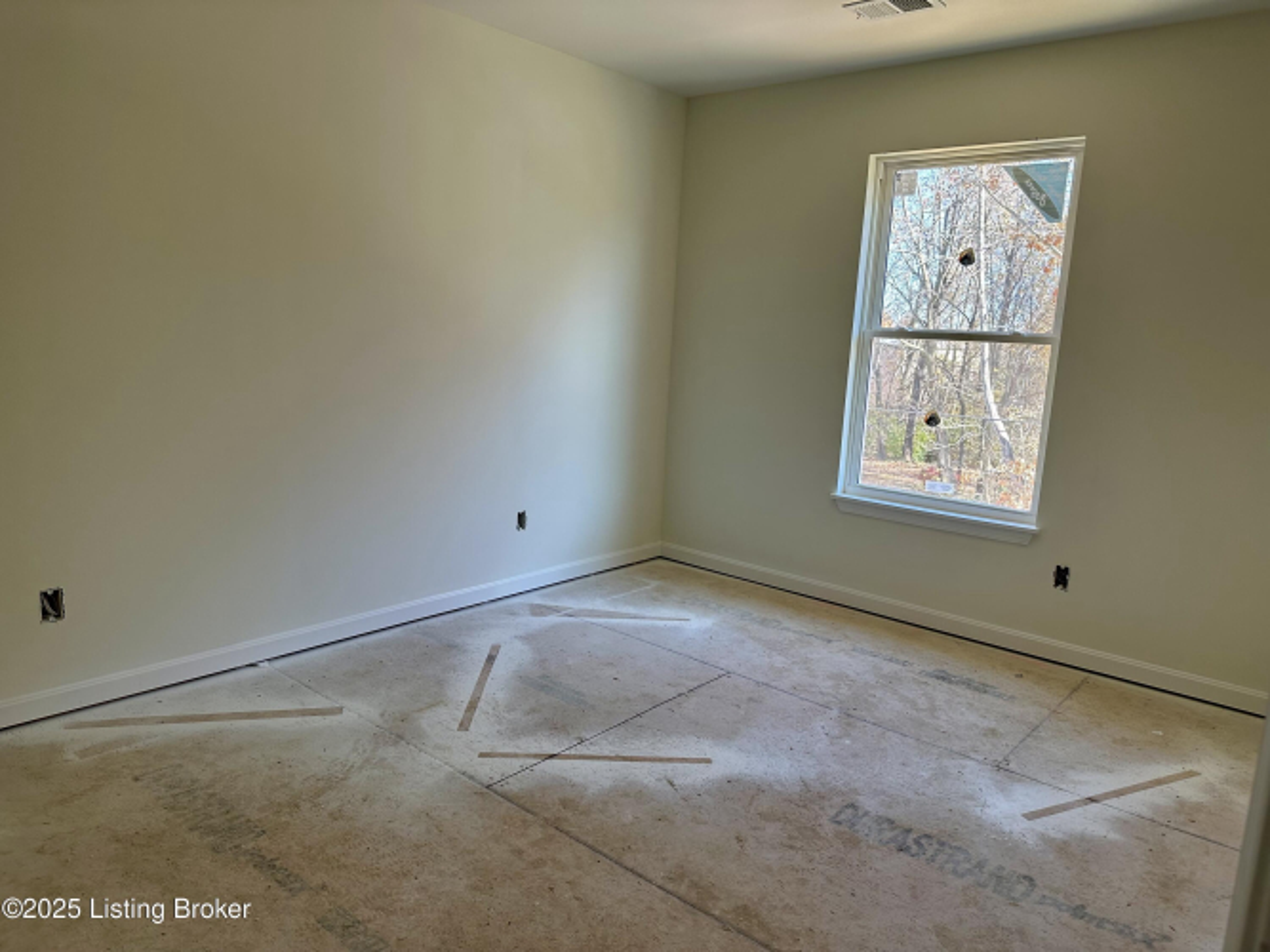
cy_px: 476
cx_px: 635
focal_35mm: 24
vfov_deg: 56.8
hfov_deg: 71.6
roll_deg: -2.6
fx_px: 880
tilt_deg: -9.6
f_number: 1.78
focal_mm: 6.86
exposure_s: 1/139
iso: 100
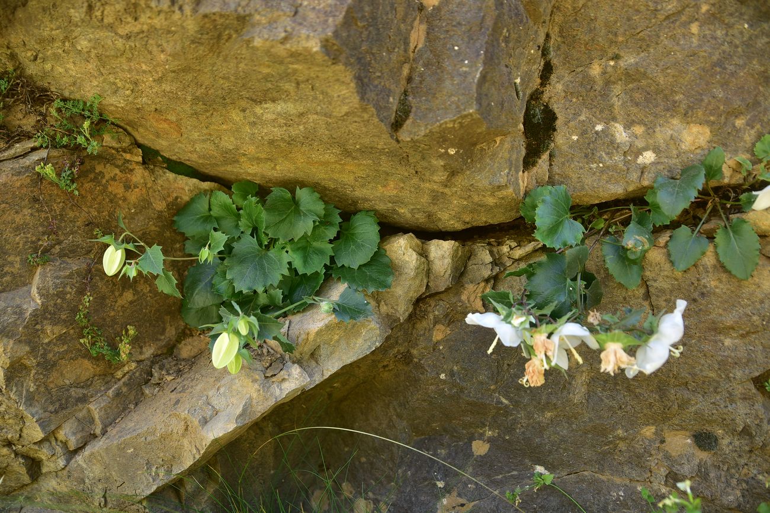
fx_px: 1069
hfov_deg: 39.6
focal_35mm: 50
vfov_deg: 27.0
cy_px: 256
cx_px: 385
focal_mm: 50
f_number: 4.5
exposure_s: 1/100
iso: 160
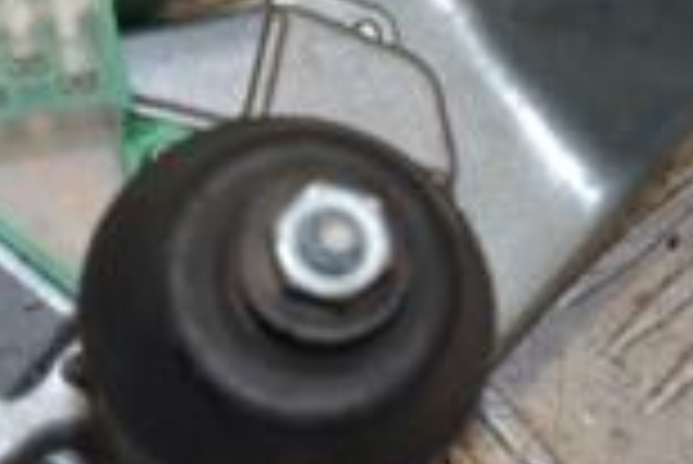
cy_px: -14
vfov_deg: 5.6
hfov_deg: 8.2
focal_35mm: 245
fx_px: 4721
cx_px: -328
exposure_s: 1/200
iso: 800
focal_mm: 42
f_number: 10
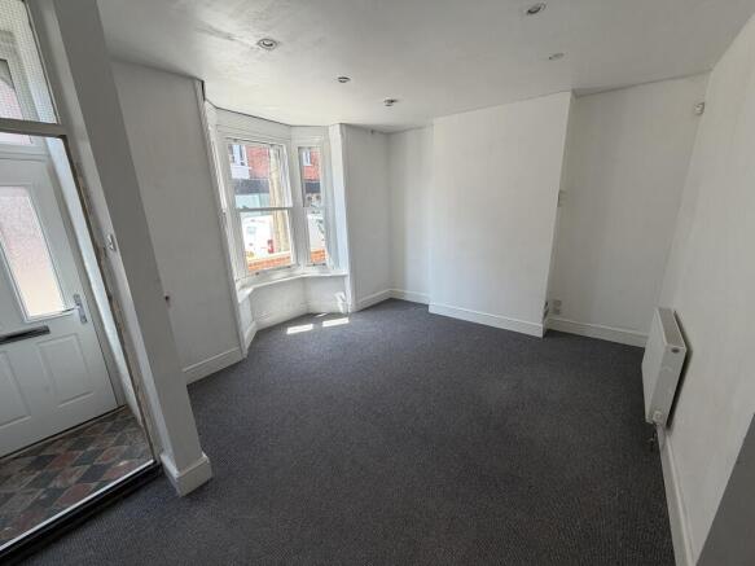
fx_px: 305
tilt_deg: -15.0
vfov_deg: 85.7
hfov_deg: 102.1
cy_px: 283
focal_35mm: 14
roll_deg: +1.9
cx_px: 378
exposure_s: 1/121
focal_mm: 2.22
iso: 80
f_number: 2.2
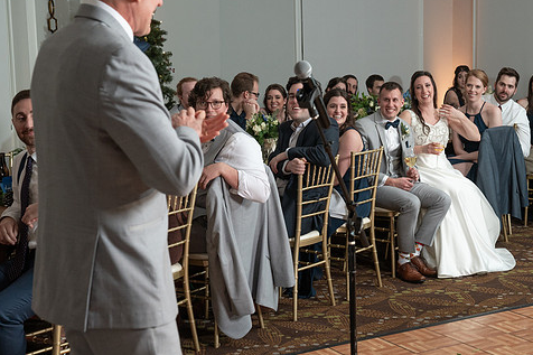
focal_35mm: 62
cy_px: 146
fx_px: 918
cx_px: 293
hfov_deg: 32.4
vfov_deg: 21.9
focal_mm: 49
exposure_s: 1/200
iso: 2000
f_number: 5
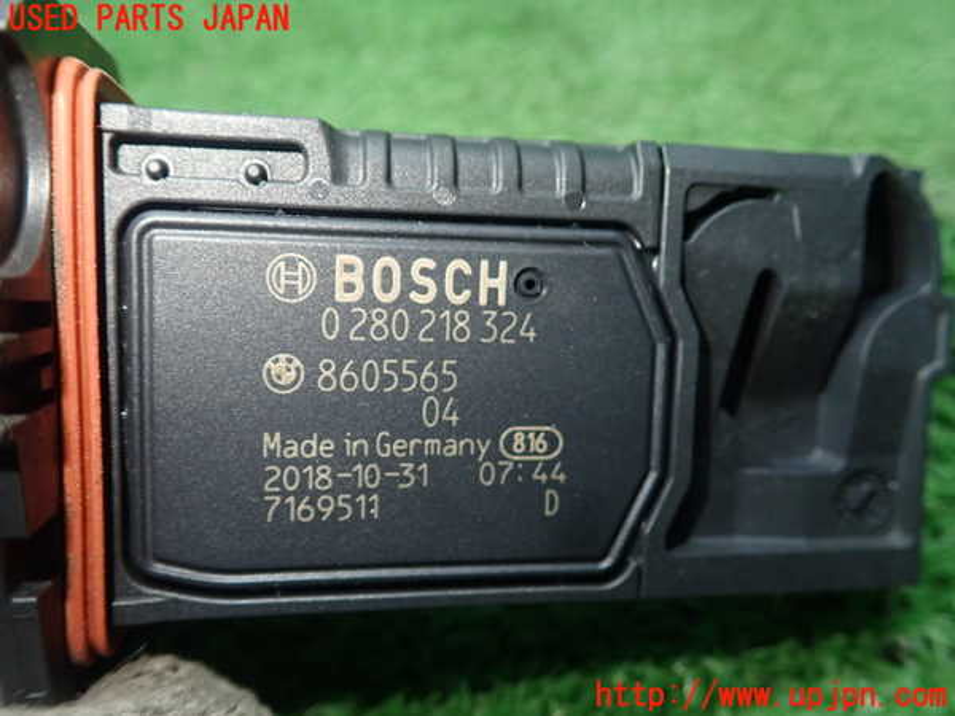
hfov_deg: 60.0
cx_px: 478
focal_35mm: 30
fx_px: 828
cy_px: 358
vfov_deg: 46.8
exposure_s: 1/125
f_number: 2.3
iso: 400
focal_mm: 5.5
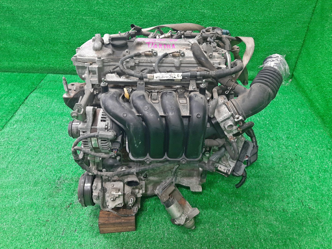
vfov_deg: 53.1
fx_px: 249
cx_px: 166
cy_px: 124
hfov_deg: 67.3
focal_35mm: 26
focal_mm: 3.93
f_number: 1.7
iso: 173
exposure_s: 1/50
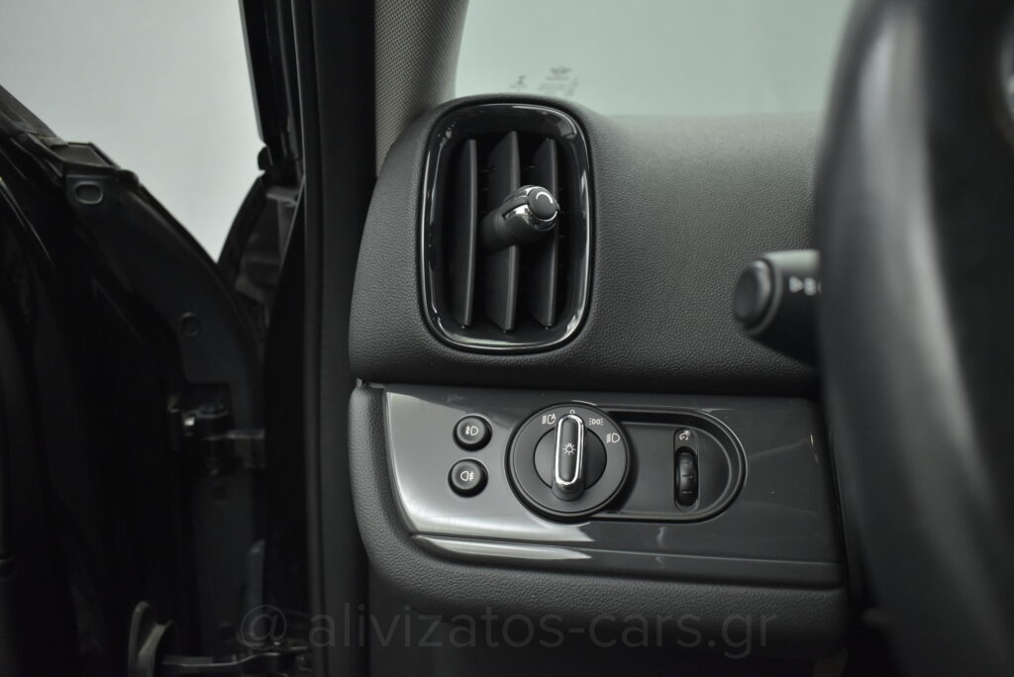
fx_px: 845
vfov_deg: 43.7
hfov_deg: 61.9
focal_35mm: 30
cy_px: 338
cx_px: 507
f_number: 3.8
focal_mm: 20
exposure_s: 1/80
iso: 1600
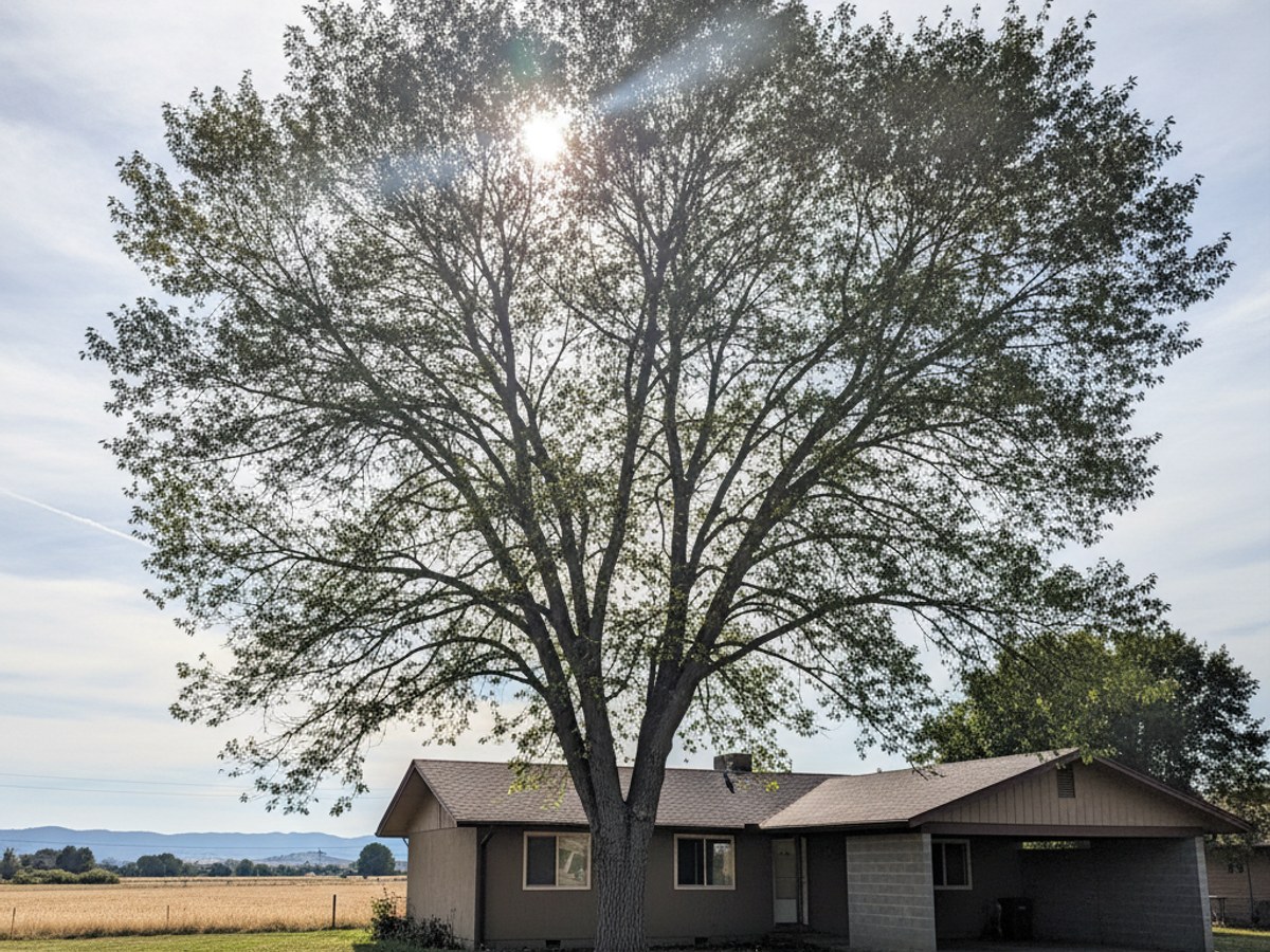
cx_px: 635
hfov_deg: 71.6
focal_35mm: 24
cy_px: 476
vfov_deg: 56.8
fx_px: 881
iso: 358
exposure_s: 1/1986
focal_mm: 6.8
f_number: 1.78
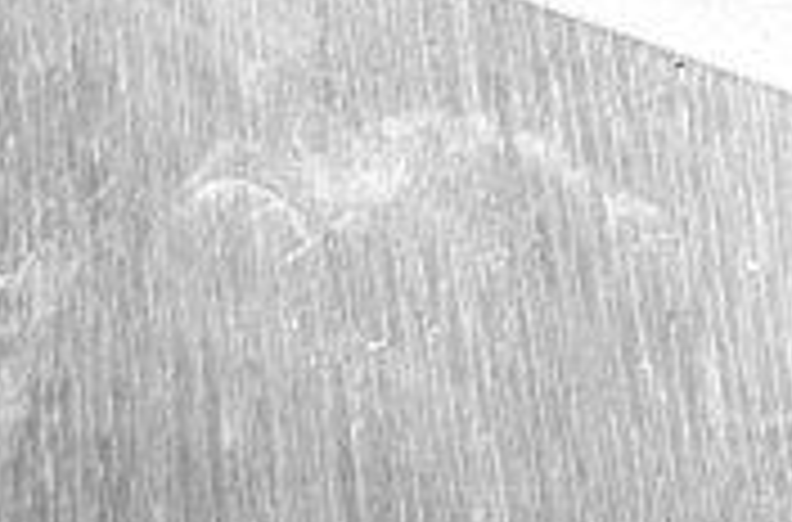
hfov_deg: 9.1
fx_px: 4604
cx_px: 1742
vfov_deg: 6.5
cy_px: -9
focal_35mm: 210
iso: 200
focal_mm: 24
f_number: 2.8
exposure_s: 1/30
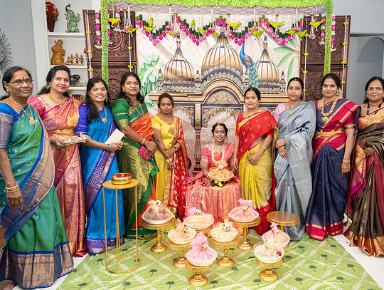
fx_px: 311
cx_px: 230
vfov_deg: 49.9
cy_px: 143
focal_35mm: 28
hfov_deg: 62.8
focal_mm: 24
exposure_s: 1/160
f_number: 4
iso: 1000
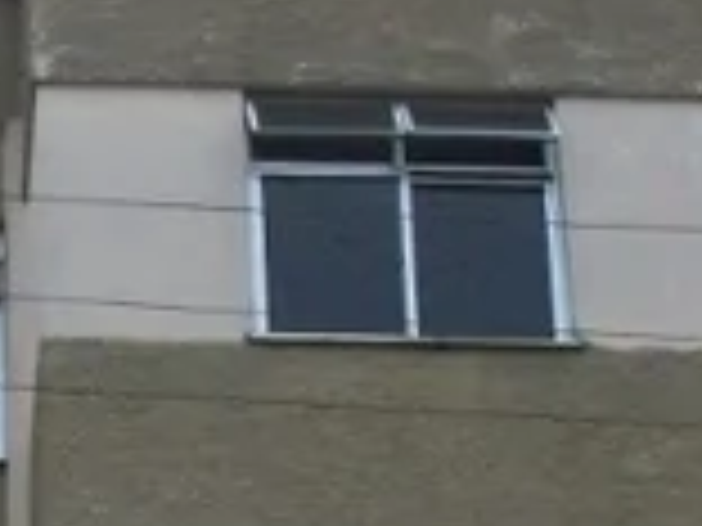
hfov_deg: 11.8
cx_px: -144
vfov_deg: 8.7
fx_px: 3326
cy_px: 980
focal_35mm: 164
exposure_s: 1/500
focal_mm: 5.7
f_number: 2.9
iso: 283
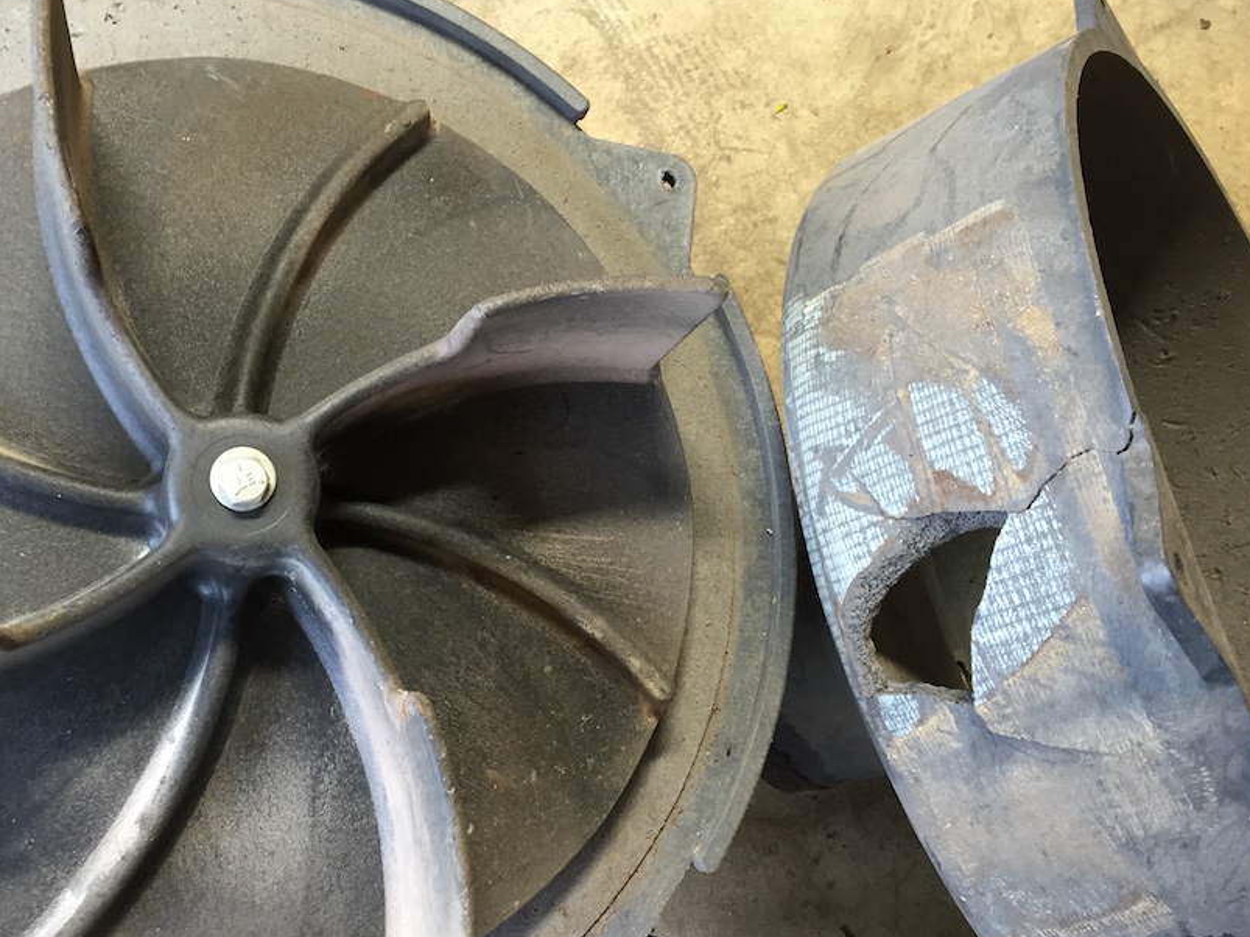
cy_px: 467
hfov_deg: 49.8
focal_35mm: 37
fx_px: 1336
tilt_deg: -77.1
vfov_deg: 38.7
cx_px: 497
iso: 80
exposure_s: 1/30
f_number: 2.2
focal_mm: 4.15
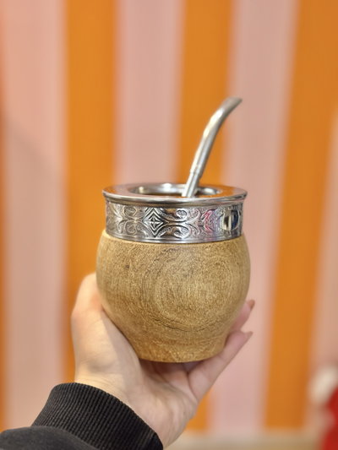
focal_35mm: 48
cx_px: 169
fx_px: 625
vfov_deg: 39.6
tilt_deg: -11.7
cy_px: 225
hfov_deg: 30.3
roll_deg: -2.6
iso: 250
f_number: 1.78
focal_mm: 6.76
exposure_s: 1/50
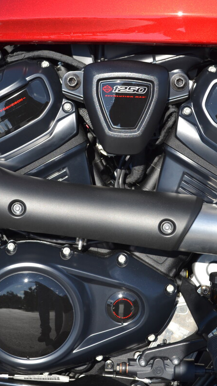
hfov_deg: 14.6
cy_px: 193
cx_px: 109
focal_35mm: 83
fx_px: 847
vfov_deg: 25.7
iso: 100
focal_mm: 35
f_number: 7.1
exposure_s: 1/200
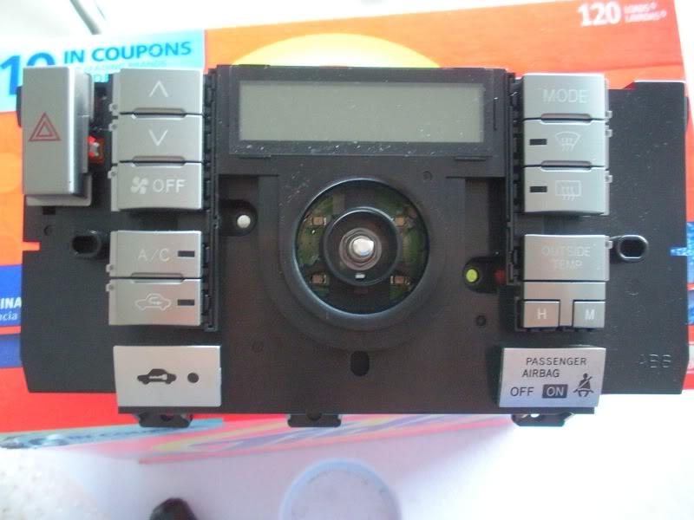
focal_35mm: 36
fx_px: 722
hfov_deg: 51.4
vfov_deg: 39.7
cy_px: 260
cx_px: 347
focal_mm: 6.3
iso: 499
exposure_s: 1/8
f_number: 3.5
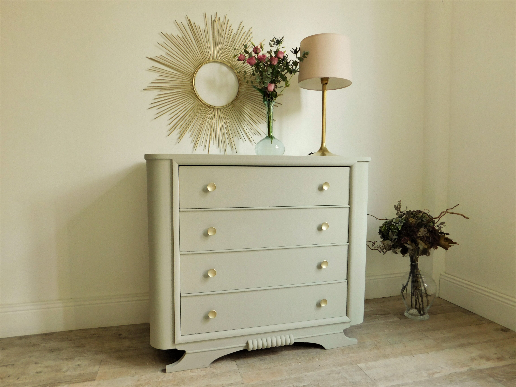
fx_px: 343
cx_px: 258
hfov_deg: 73.9
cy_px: 194
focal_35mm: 23
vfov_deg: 58.9
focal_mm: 4
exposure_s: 1/6
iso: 125
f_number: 3
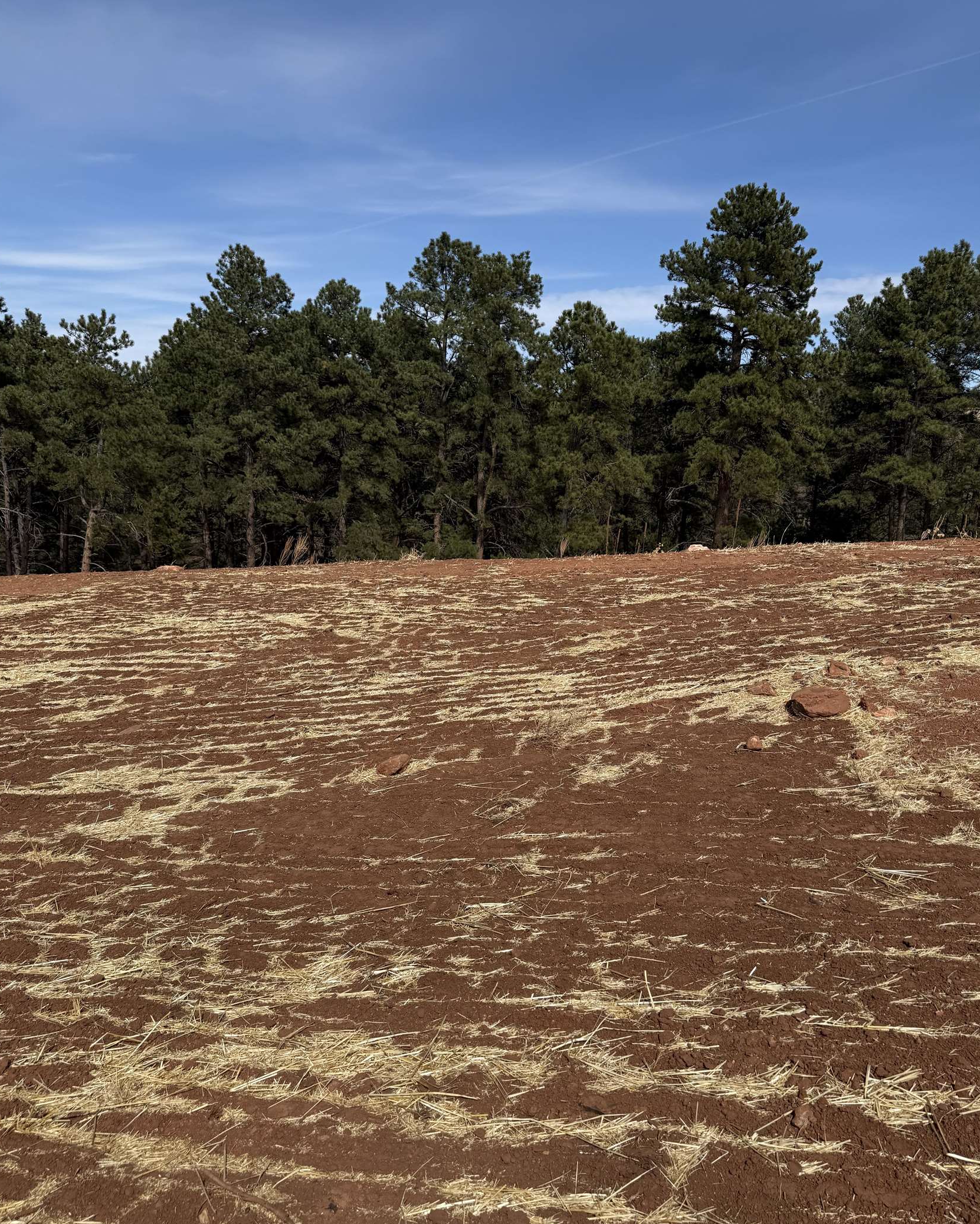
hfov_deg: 54.9
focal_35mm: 26
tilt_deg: -10.9
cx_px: 493
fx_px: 943
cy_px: 669
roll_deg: -2.1
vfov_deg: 65.9
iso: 80
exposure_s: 1/6173
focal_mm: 6.76
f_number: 1.78
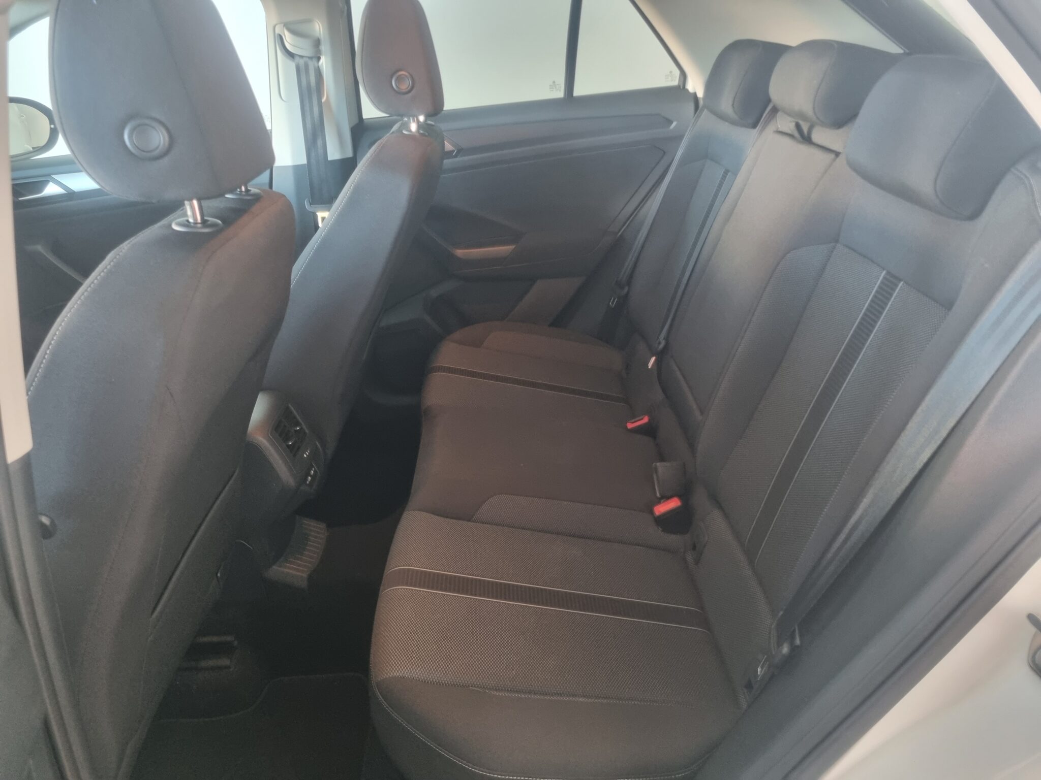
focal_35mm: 26
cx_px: 520
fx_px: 782
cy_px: 390
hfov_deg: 67.3
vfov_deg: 53.1
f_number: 1.8
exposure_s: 1/25
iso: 640
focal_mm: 5.4
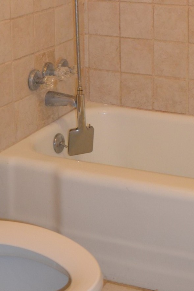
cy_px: -8
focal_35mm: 81
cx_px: 153
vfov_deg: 23.8
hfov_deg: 16.7
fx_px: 654
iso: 720
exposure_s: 1/60
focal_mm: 22
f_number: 3.8
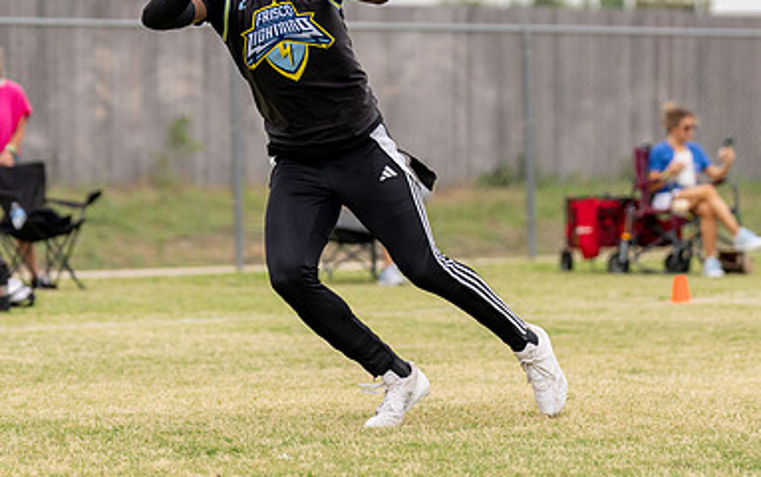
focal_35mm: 194
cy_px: 83
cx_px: 322
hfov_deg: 10.8
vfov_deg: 6.8
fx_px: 4026
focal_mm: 112
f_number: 2.8
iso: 160
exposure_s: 1/2000
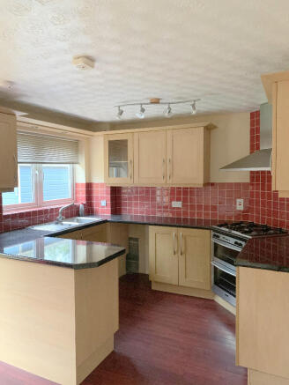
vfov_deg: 67.3
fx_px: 289
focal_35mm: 26
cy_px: 192
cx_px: 144
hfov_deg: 53.1
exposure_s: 1/30
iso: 640
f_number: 1.8
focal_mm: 4.25
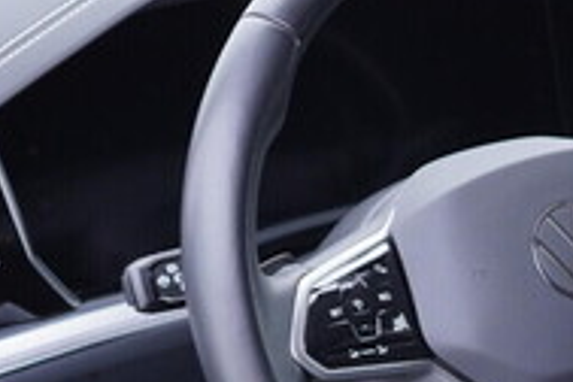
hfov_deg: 18.8
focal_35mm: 105
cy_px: 299
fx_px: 1671
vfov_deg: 13.0
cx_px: 606
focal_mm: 24
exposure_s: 1/40
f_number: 2.8
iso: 320
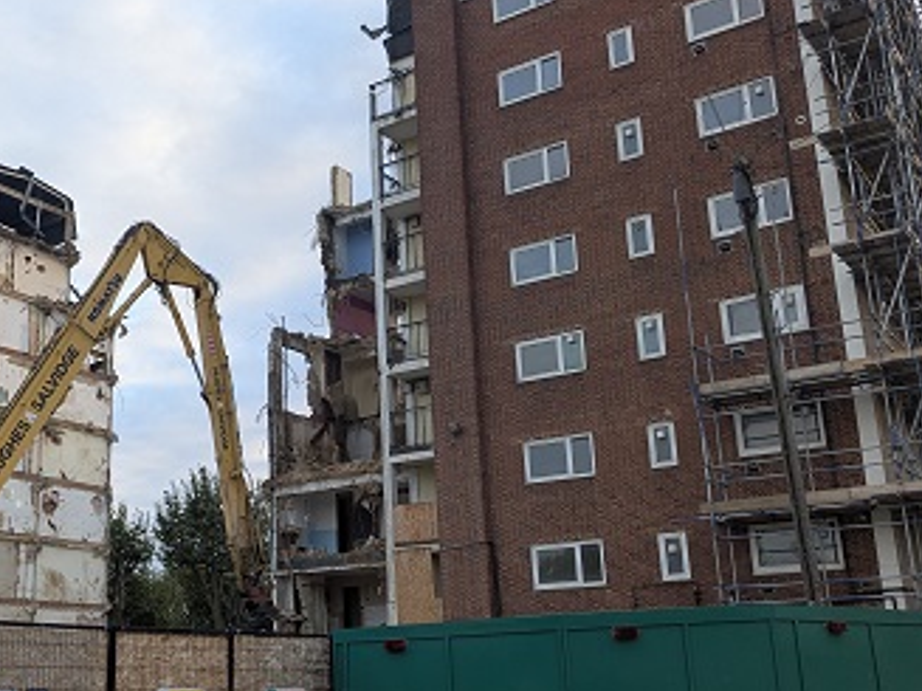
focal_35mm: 44
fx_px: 1172
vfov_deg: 32.8
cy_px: 369
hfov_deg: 42.0
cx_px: 266
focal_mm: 4.38
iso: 63
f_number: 1.73
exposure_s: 1/202
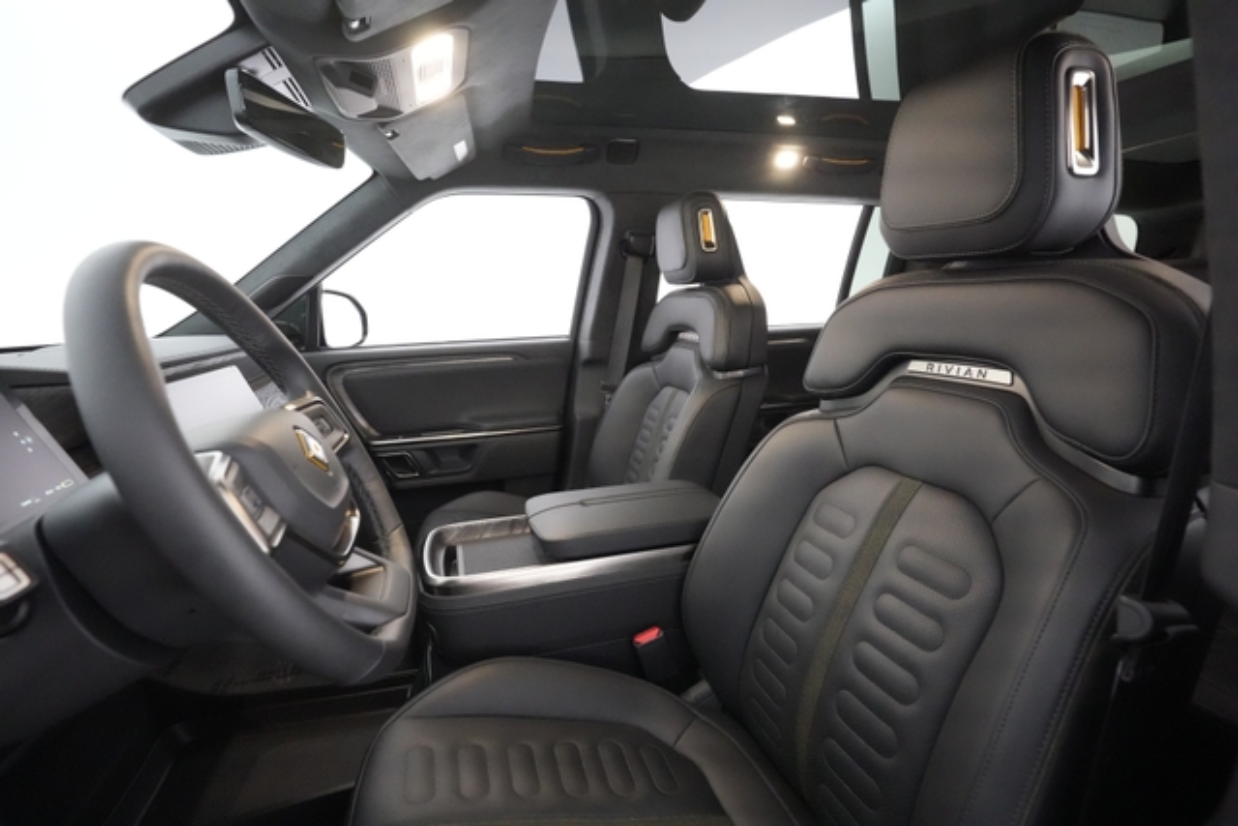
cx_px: 619
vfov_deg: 70.5
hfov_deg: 93.3
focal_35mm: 17
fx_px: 585
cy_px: 413
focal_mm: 17
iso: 16000
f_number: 5
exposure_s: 1/100
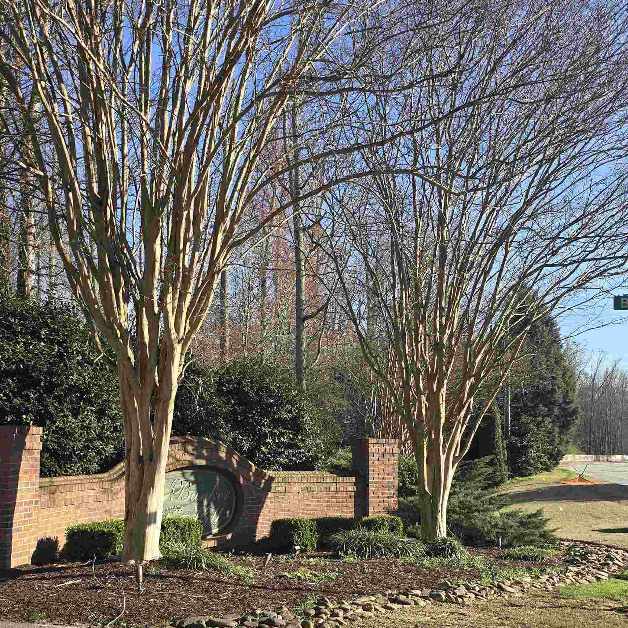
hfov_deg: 45.7
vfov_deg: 45.5
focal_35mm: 36
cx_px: 242
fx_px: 739
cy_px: 406
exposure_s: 1/400
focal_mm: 6.3
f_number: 1.7
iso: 12
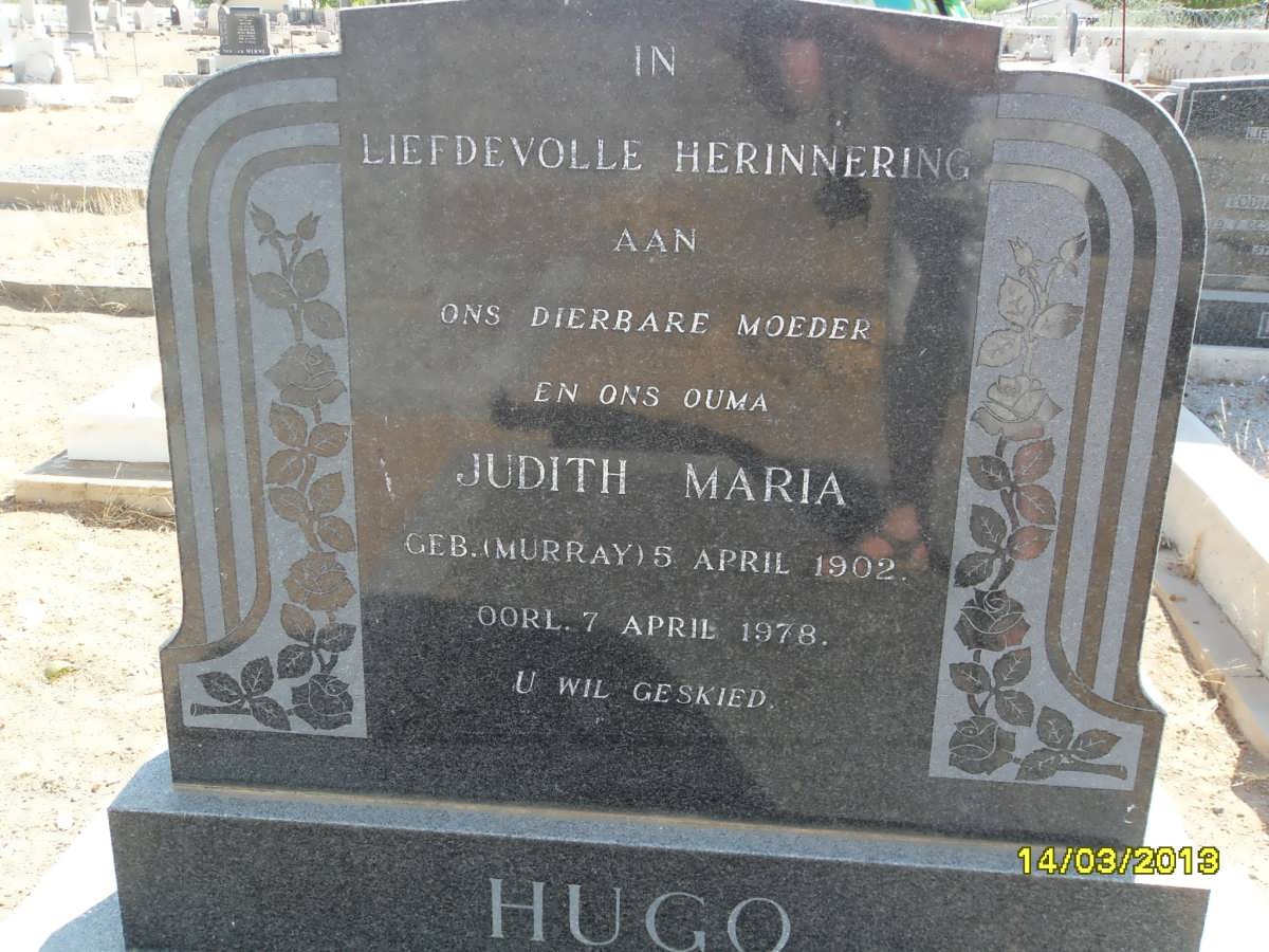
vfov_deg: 40.7
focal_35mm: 35
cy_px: 476
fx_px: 1283
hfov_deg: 52.6
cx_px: 634
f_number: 3.5
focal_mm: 6.3
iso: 80
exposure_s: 1/180
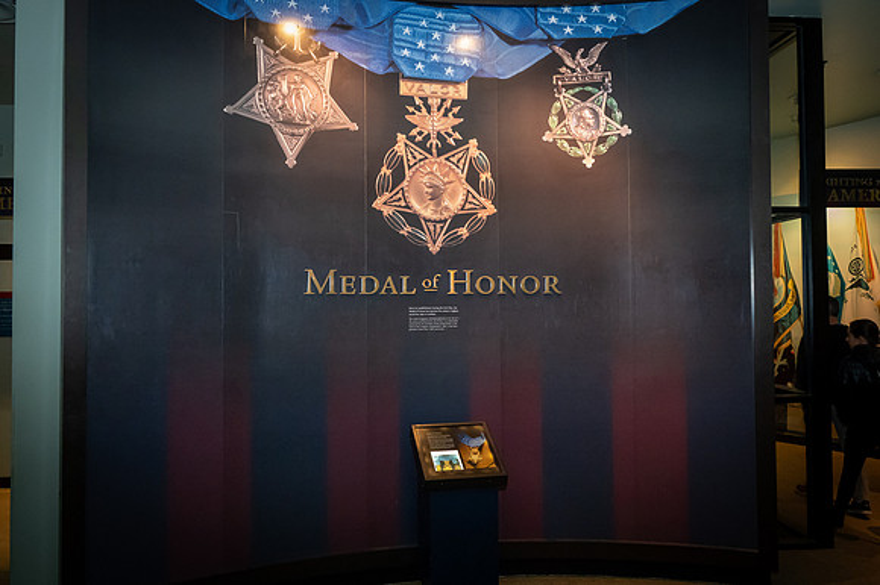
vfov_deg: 47.8
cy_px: 292
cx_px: 440
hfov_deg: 67.3
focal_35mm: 27
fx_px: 661
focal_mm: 24
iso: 12800
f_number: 5.6
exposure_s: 1/50
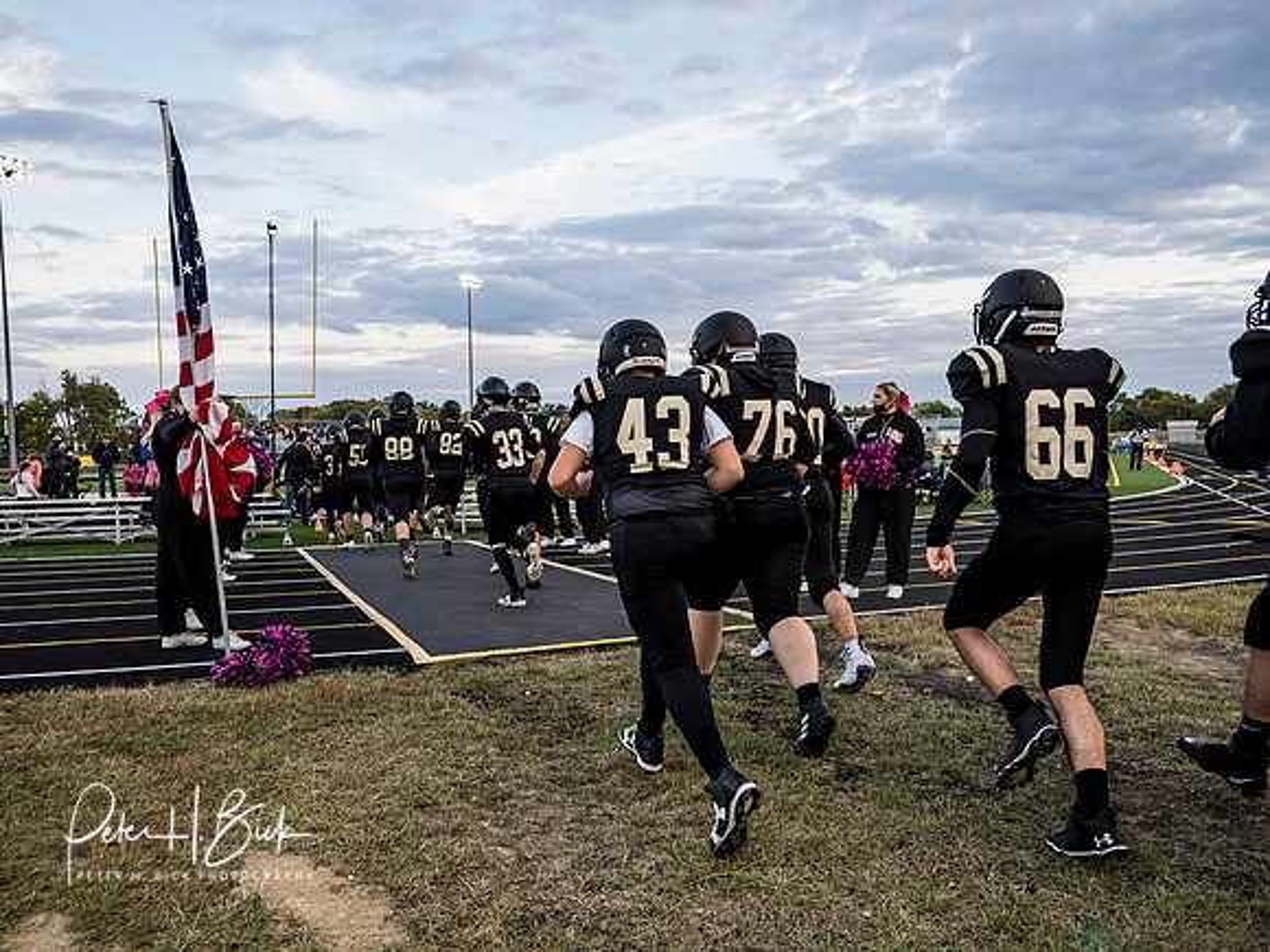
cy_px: 476
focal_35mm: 30
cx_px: 635
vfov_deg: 46.8
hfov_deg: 60.0
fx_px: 1101
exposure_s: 1/640
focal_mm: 15
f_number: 2.8
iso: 640
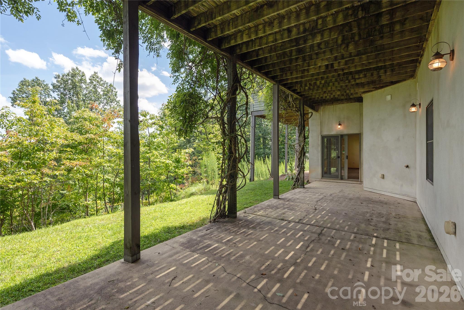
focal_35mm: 16
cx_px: 232
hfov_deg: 96.7
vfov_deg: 73.7
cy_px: 155
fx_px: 206
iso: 320
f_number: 7.1
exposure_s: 1/400
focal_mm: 16
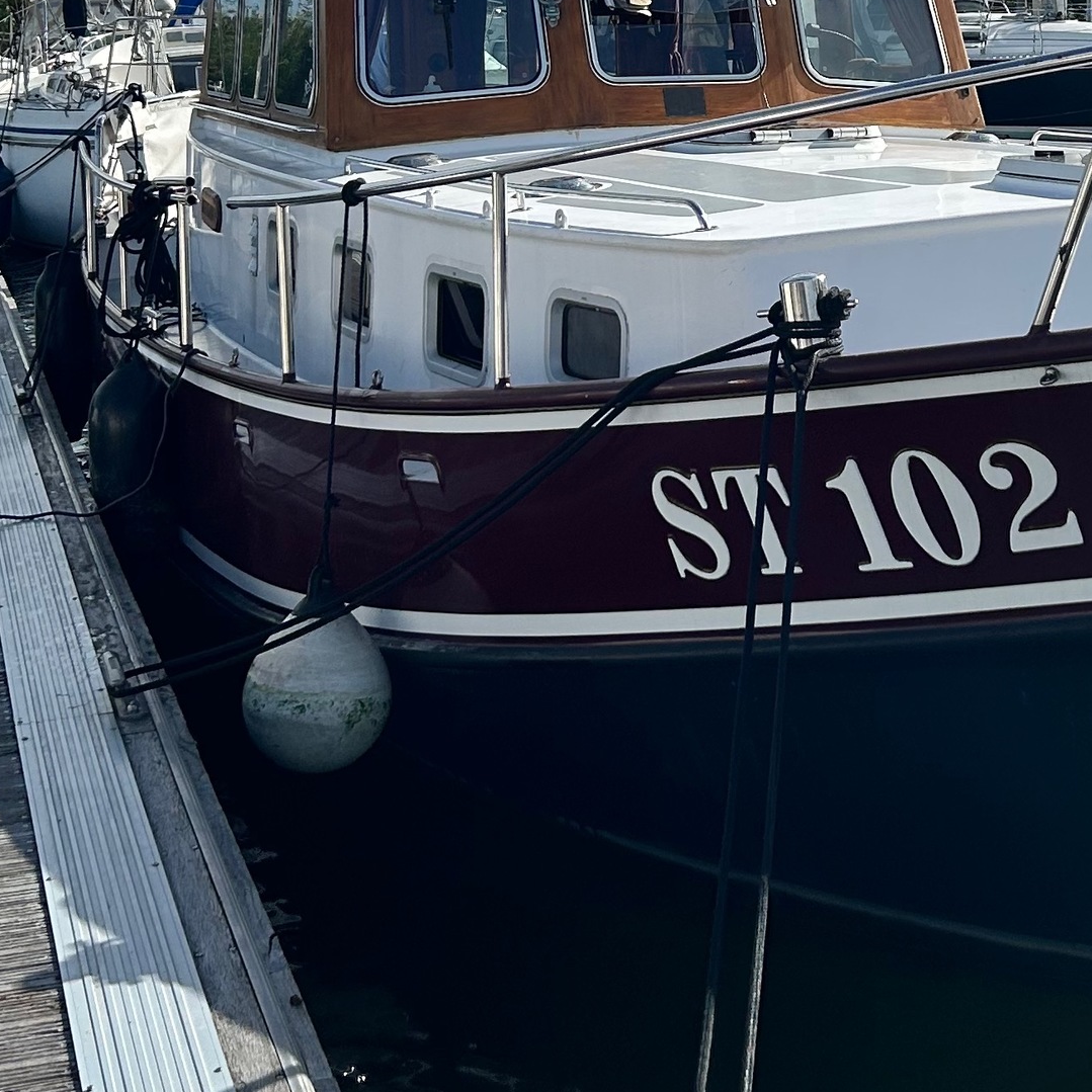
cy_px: 161
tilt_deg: -3.5
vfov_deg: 23.8
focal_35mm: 71
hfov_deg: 24.0
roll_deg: -0.8
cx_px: 868
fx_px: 2534
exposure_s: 1/7463
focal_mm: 5.7
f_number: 1.5
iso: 50
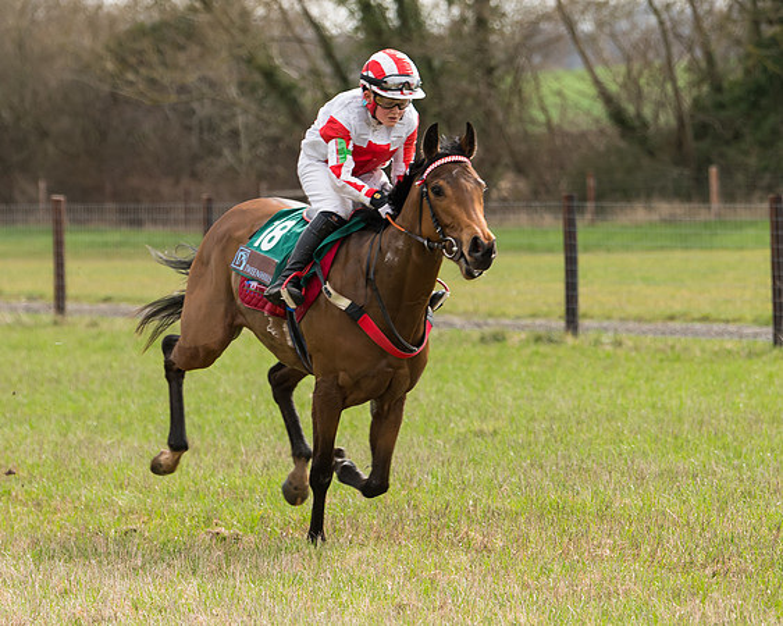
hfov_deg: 7.0
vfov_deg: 5.6
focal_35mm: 274
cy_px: 337
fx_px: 6358
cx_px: 373
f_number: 4
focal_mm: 135
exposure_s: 1/800
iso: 250
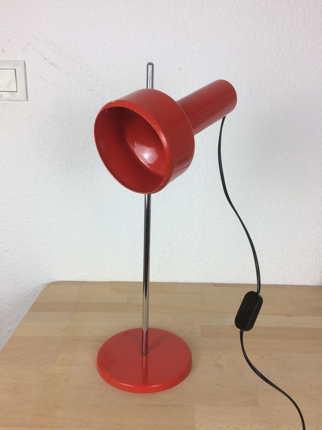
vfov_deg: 61.7
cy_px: 215
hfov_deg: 48.2
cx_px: 161
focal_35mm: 29
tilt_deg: -15.1
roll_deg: -0.2
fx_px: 360
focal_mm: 4.15
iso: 64
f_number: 2.2
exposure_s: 1/100
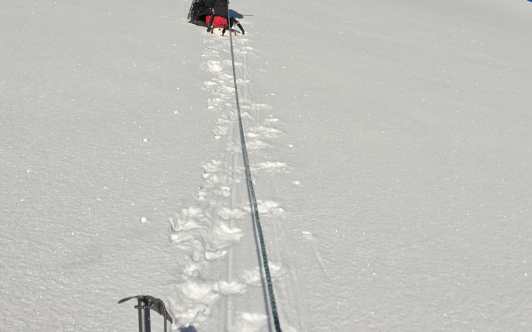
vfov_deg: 22.5
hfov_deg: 36.3
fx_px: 797
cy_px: -13
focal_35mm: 55
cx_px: 379
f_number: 2.2
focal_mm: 4.15
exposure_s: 1/2849
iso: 25
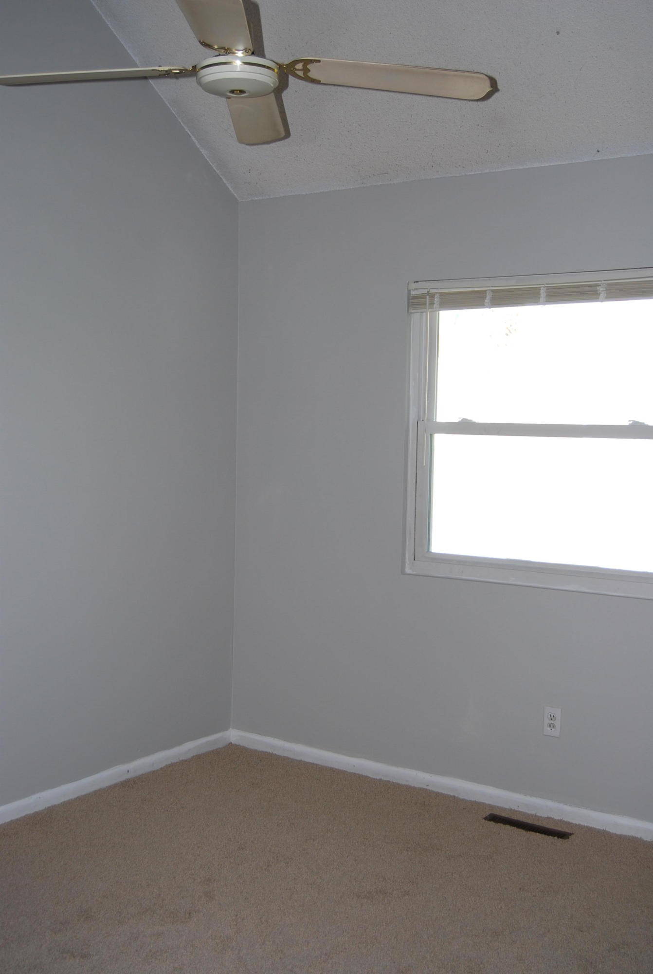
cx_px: 326
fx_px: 1056
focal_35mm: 39
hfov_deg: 34.4
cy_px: 487
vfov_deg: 49.5
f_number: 4.2
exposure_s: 1/60
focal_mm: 26
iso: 200
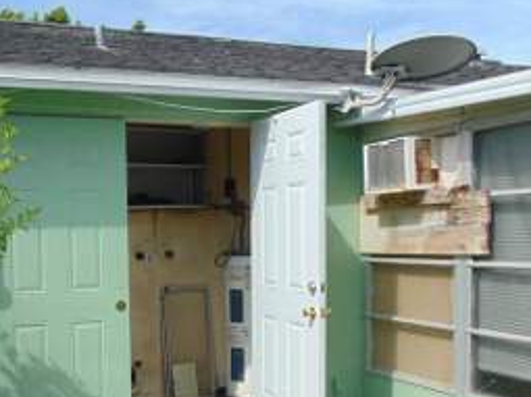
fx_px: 721
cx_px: 165
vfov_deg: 30.4
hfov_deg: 39.8
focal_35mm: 47
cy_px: 295
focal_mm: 4.5
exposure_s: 1/200
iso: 80
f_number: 7.7
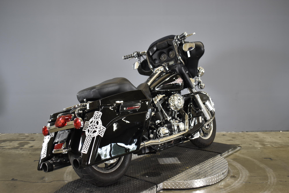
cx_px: 144
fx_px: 301
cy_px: 96
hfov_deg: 51.3
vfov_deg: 35.5
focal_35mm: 38
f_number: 4
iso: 400
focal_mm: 25
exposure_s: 1/25
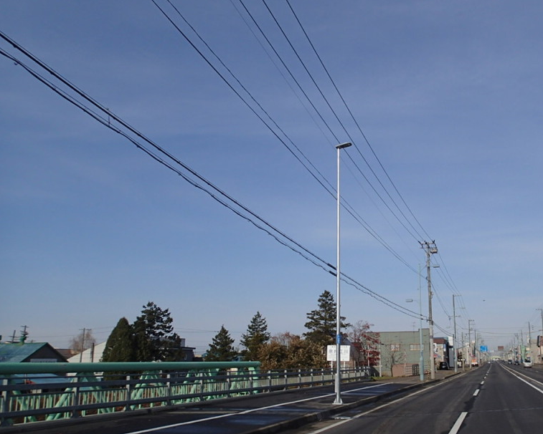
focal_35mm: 33
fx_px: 530
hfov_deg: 53.1
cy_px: 267
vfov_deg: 44.3
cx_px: 366
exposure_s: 1/320
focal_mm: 4.5
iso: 100
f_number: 8
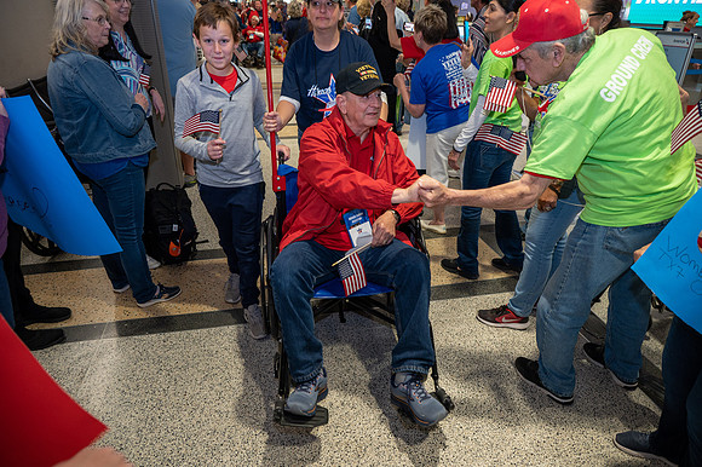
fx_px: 468
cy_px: 234
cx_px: 351
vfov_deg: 53.1
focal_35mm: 24
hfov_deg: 73.8
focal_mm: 24
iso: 1400
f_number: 4.5
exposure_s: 1/40
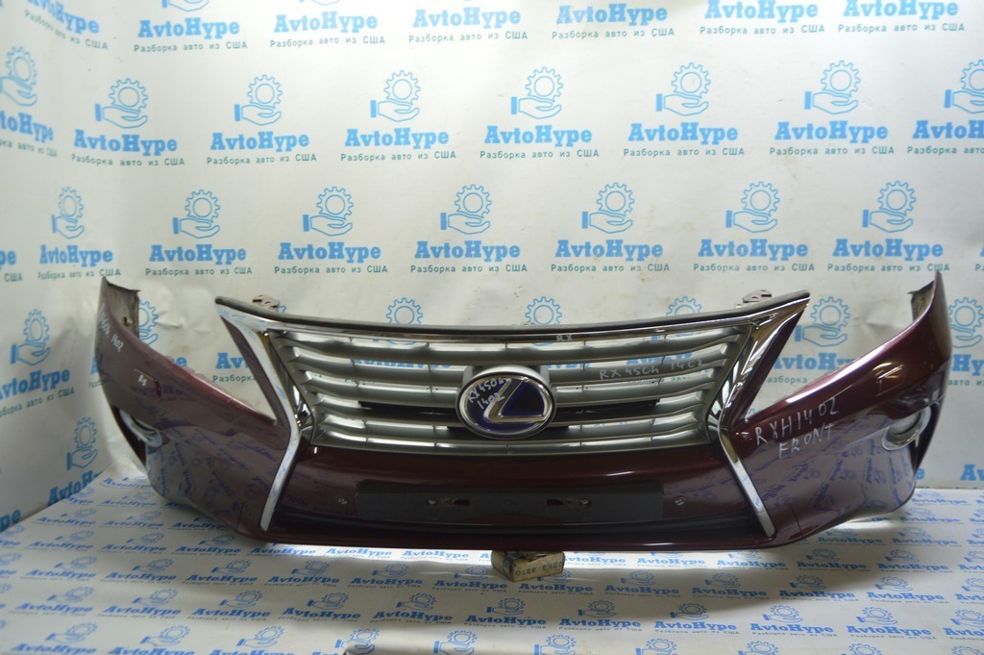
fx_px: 737
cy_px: 328
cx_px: 492
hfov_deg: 67.4
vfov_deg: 47.9
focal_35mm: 27
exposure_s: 1/40
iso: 400
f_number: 3.5
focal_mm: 18
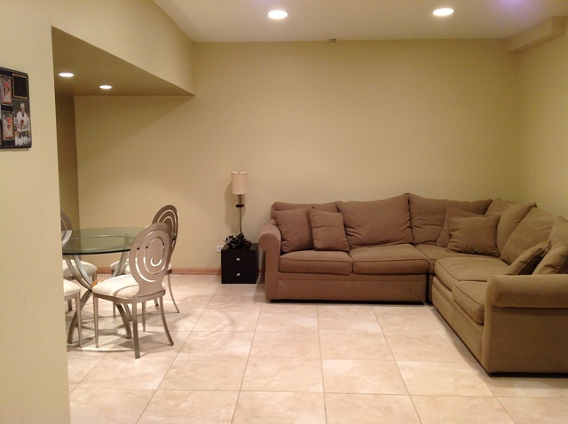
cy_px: 212
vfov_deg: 40.6
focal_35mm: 35
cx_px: 284
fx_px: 573
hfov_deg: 52.7
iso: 125
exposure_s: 1/15
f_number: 2.4
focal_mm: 4.28
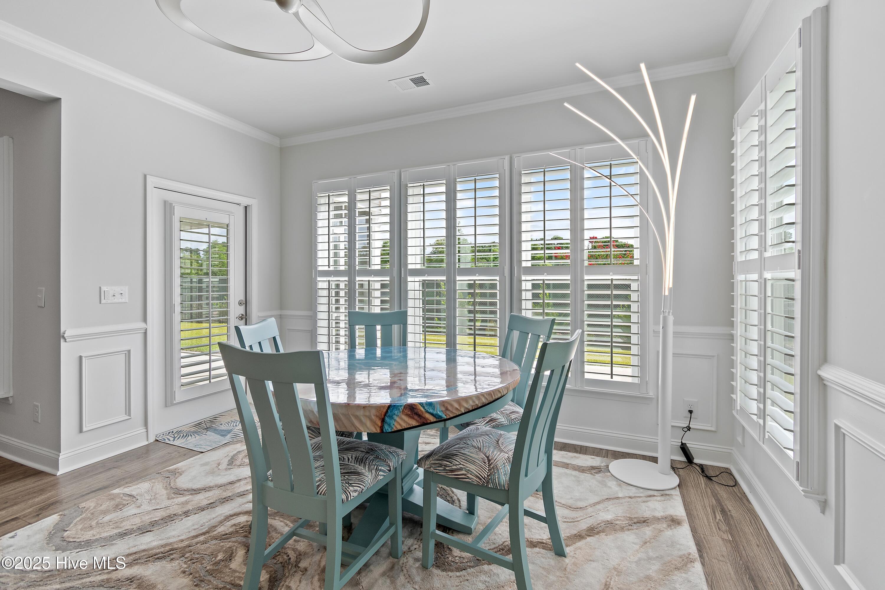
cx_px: 442
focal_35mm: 15
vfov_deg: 77.3
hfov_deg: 100.4
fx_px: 369
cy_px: 295
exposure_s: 1/50
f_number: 4.5
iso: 100
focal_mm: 10
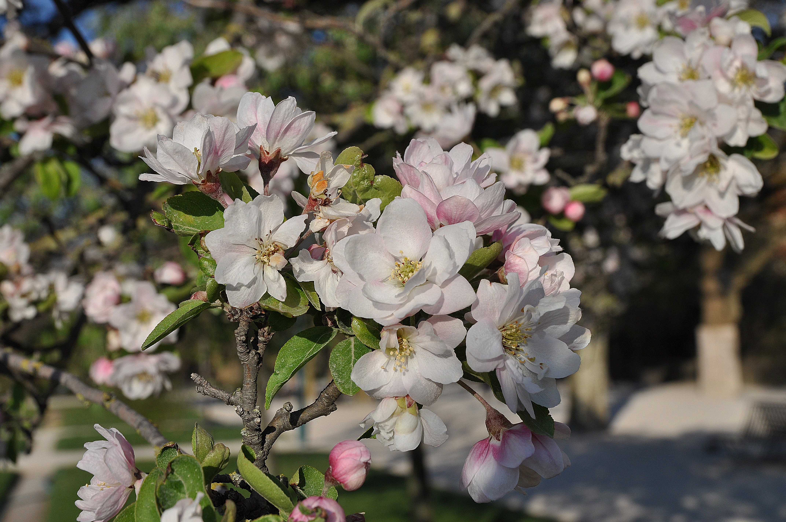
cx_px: 393
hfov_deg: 31.9
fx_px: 1374
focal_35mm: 63
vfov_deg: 21.5
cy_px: 261
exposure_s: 1/125
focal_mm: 42
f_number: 9
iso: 200
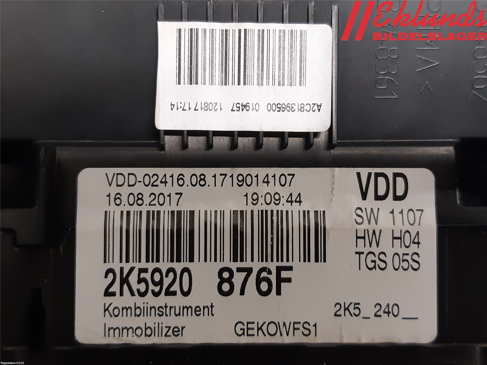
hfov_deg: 67.3
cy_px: 182
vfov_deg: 53.1
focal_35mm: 26
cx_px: 244
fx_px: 366
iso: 200
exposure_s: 1/50
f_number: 1.7
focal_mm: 3.93
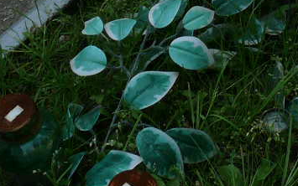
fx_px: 1356
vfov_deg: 7.4
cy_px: -227
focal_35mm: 167
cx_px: 409
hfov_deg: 12.1
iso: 100
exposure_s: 1/200
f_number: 5.6
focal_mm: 7.4
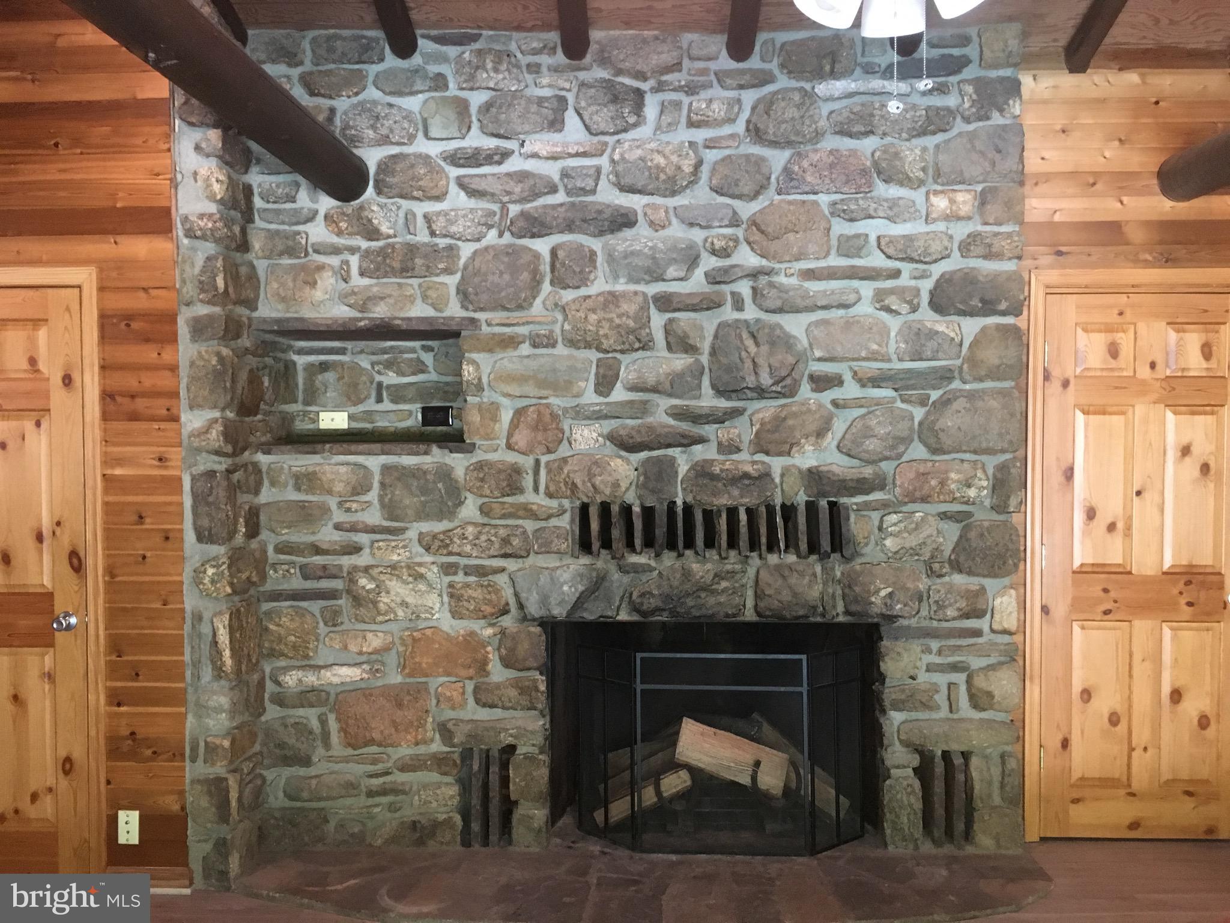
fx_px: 1030
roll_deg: +0.6
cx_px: 615
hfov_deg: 61.7
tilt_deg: -0.3
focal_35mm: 29
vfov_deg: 48.2
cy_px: 462
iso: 200
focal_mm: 4.15
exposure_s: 1/30
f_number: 2.2
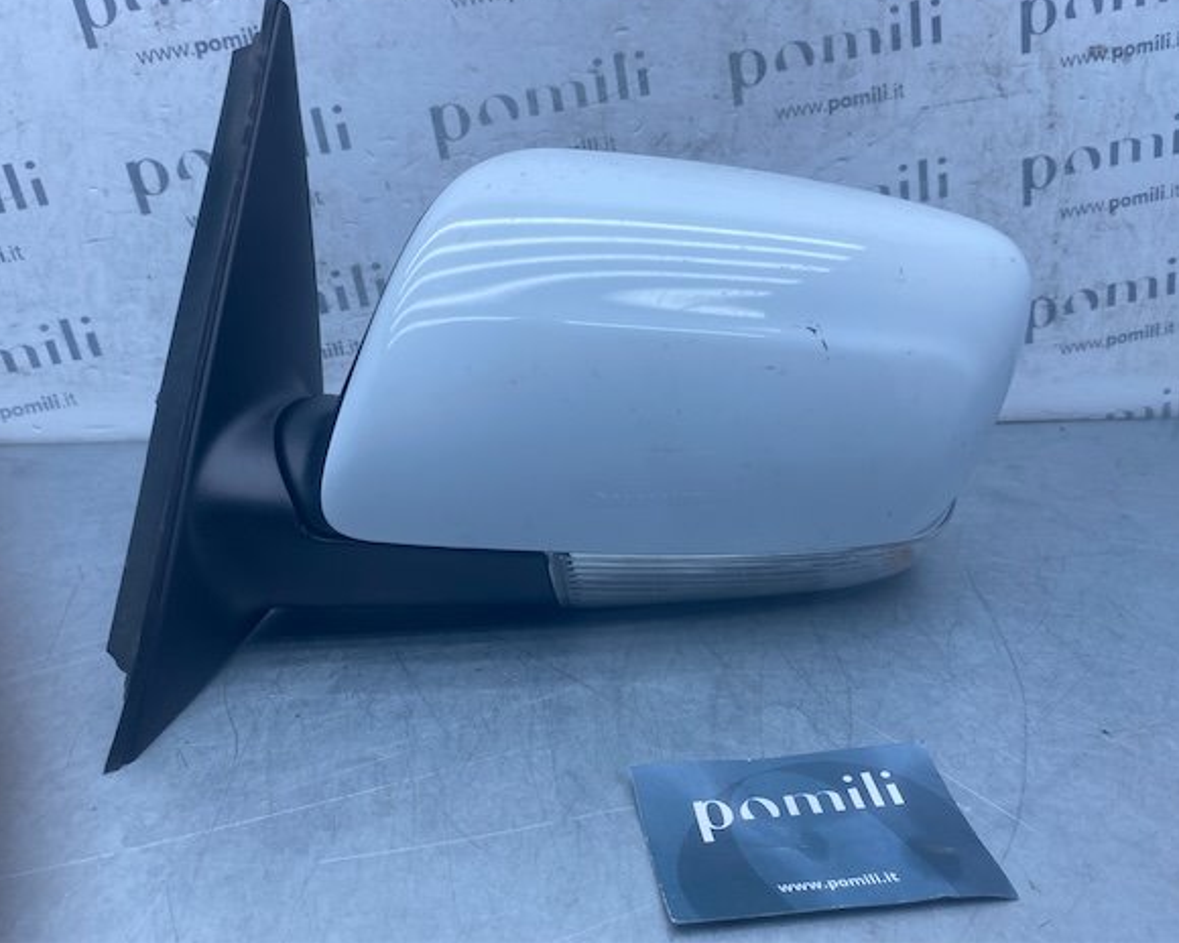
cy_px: 457
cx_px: 585
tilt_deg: -20.4
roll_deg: -1.1
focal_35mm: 28
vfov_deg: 51.5
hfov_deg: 62.2
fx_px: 977
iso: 32
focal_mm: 4.25
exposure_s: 1/782
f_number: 1.8
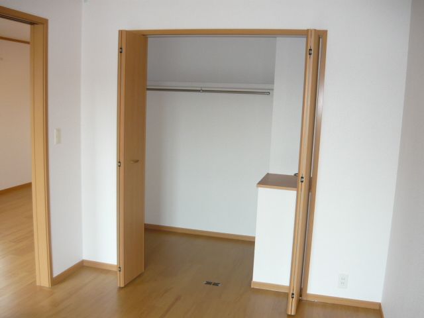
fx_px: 404
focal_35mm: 33
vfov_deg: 42.9
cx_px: 212
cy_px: 159
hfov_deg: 55.4
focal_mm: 5.5
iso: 160
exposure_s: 1/30
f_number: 2.8
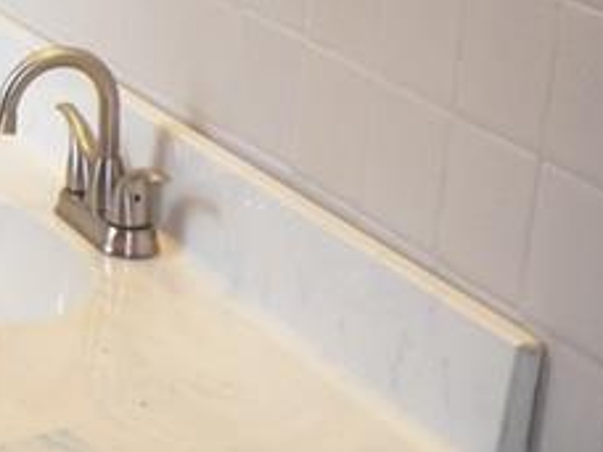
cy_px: 114
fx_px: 2143
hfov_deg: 14.5
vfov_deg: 12.0
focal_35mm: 123
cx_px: -397
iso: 125
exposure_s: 1/30
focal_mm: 6.3
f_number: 2.8
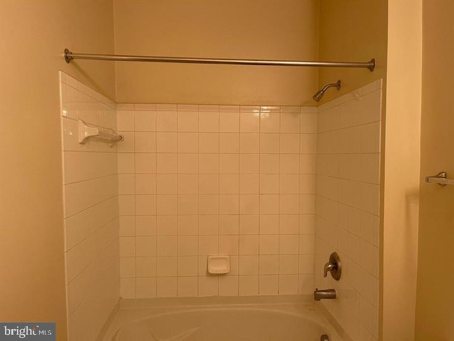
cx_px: 227
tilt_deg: -2.8
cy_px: 170
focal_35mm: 26
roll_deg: -0.2
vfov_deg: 53.1
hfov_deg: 67.3
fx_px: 341
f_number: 1.6
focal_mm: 5.1
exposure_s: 1/60
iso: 160
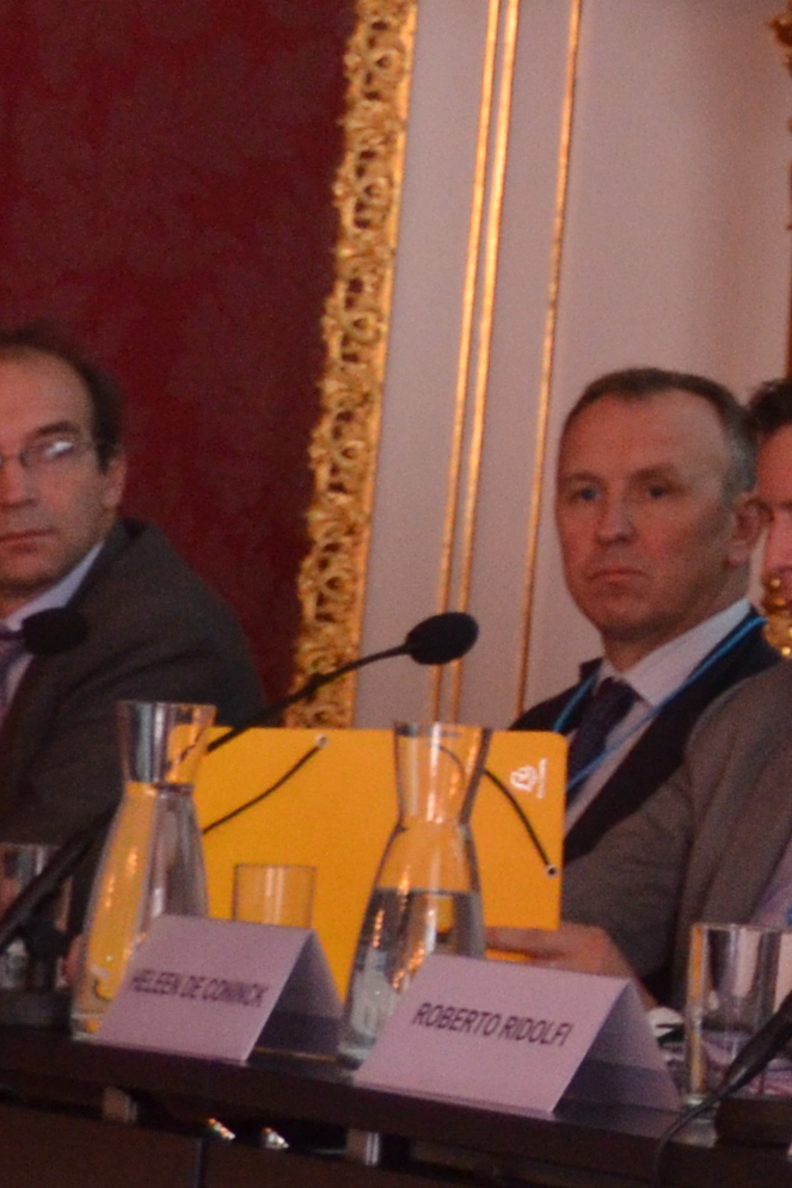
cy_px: -143
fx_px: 8565
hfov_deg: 5.0
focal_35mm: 259
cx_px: 2350
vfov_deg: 7.9
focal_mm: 35
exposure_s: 1/50
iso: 1000
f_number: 4.5
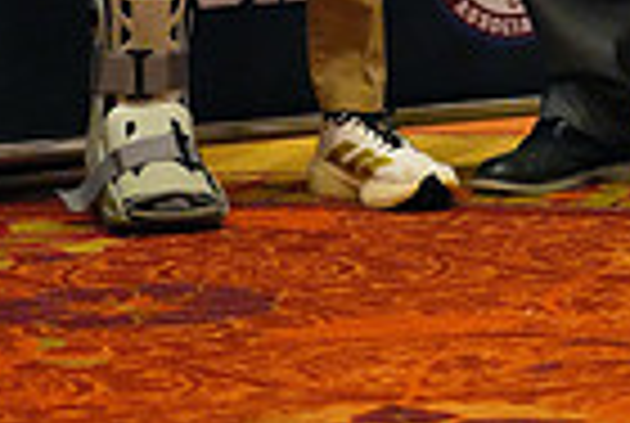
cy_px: -585
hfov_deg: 5.1
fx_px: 7085
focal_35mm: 404
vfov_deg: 3.4
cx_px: 387
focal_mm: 126
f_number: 3.5
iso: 12800
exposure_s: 1/250
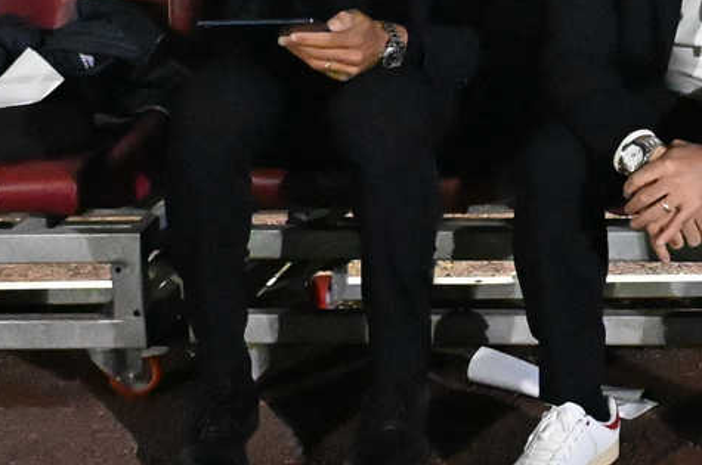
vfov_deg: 14.7
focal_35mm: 91
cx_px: 869
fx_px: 1771
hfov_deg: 20.7
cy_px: -32
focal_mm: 24
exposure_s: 1/1000
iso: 25600
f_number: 4
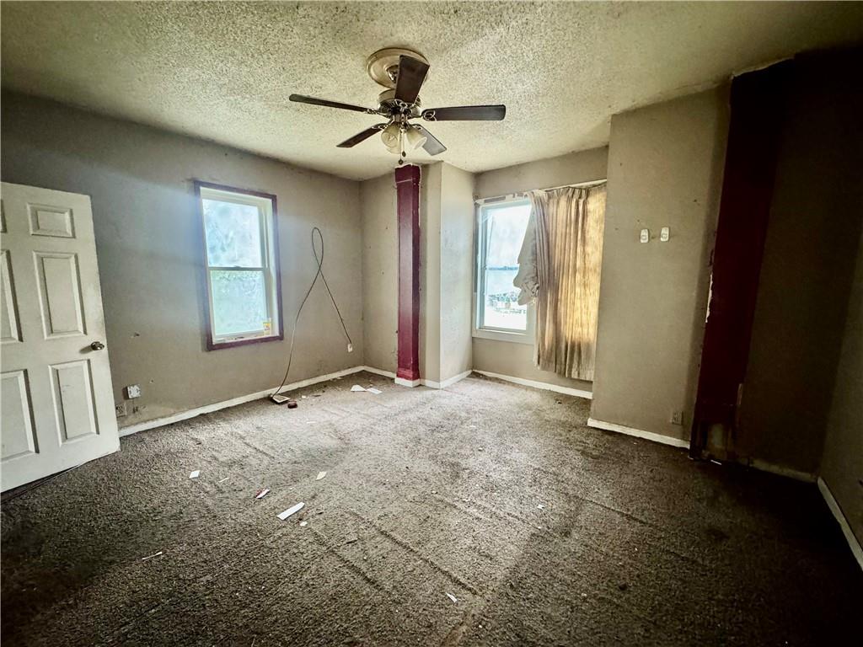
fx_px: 349
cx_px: 432
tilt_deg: -7.5
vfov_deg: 85.7
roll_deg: +0.5
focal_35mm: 14
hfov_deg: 102.1
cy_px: 324
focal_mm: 2.22
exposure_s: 1/60
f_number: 2.2
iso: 1000
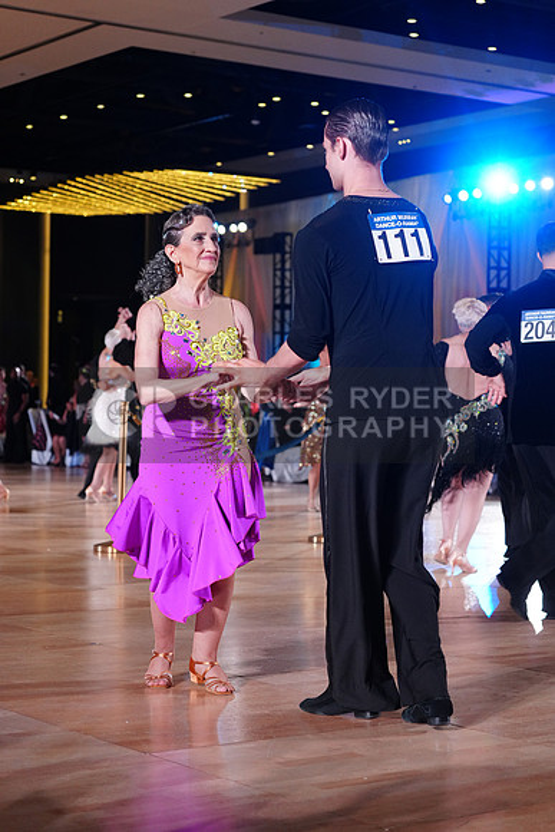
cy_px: 416
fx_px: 1618
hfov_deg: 19.5
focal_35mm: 70
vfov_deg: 28.8
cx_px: 278
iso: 2500
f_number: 4.5
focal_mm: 70
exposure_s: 1/320
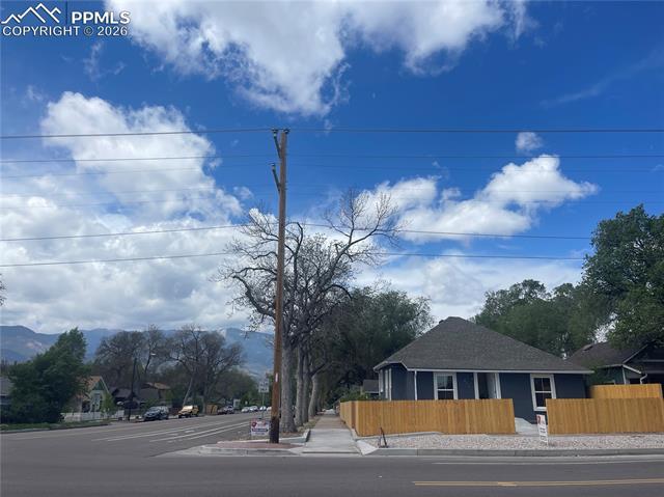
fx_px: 479
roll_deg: +0.5
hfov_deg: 69.4
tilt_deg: +14.9
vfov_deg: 54.8
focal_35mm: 25
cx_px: 332
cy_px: 248
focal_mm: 5.1
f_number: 1.6
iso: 32
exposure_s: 1/4902
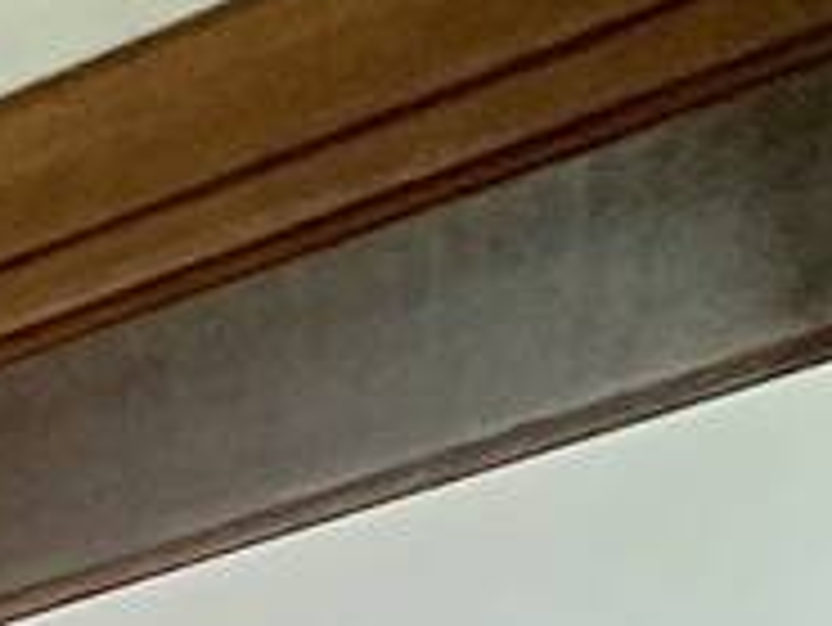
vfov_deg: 9.3
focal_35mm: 109
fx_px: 2622
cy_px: 2108
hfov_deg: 11.1
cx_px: -1677
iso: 160
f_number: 2.2
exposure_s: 1/60
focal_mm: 2.22
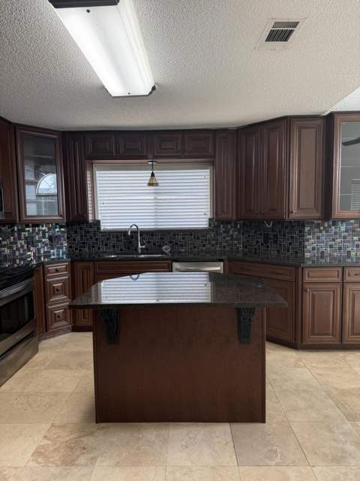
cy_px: 240
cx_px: 180
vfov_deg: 71.6
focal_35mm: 24
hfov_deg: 56.8
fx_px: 333
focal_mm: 6.76
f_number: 1.78
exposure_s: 1/101
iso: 200
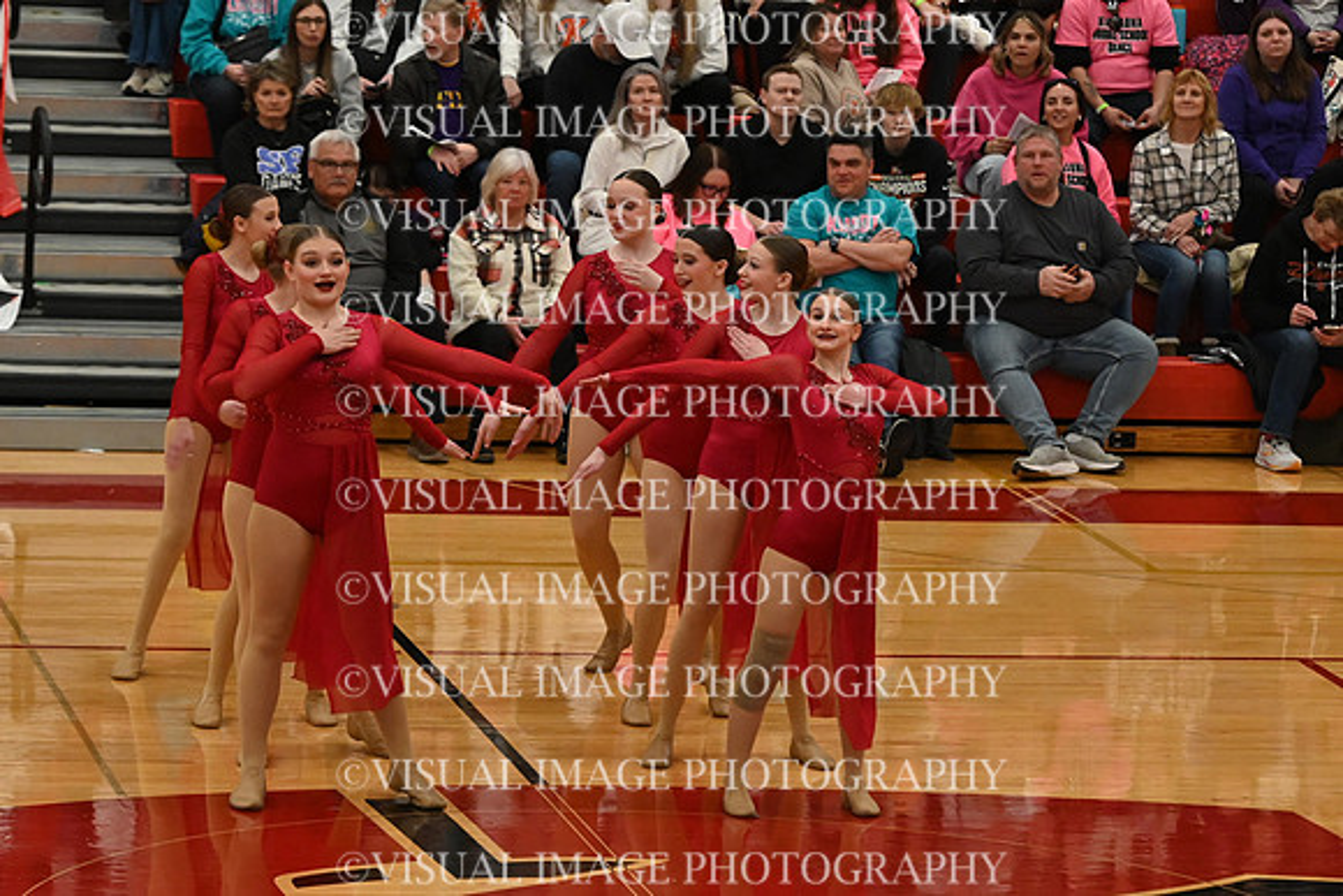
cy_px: 448
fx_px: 6716
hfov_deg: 11.4
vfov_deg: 7.6
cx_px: 672
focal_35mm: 180
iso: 5000
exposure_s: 1/400
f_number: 4
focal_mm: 120
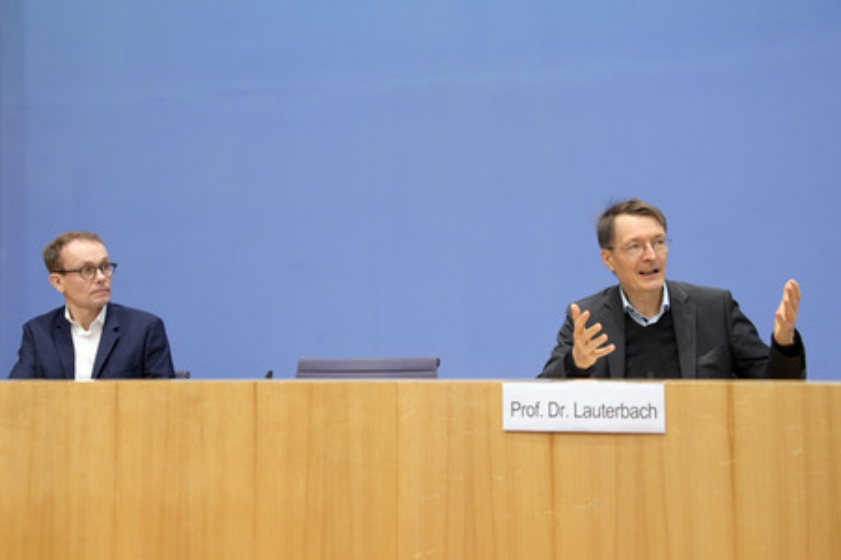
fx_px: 980
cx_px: 420
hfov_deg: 46.4
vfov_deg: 31.8
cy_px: 280
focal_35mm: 42
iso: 5000
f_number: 5.6
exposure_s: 1/400
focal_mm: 42
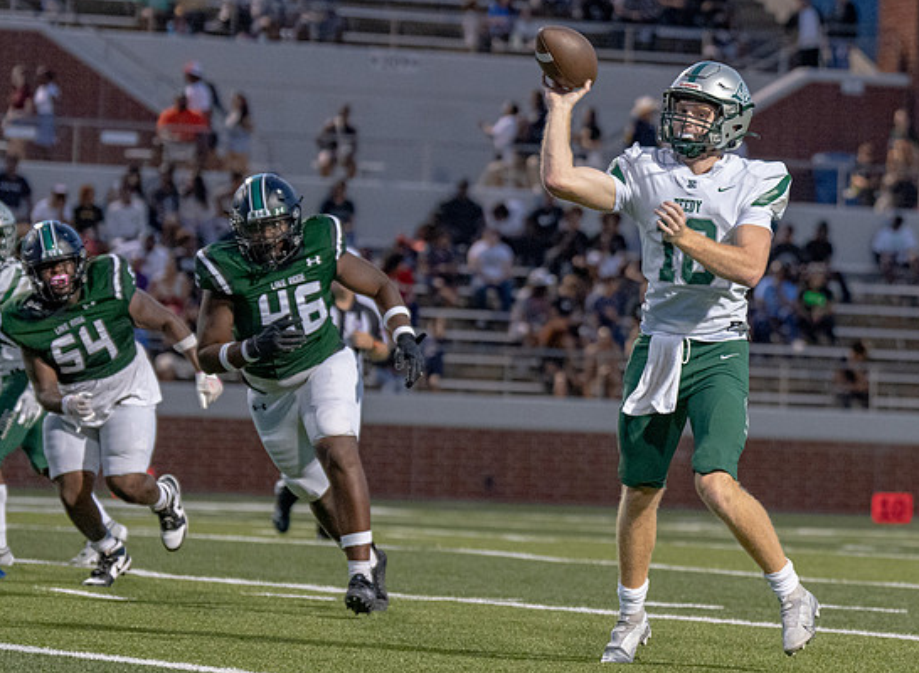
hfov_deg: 8.9
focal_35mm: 225
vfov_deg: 6.5
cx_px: 684
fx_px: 5924
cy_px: 342
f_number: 2.8
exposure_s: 1/1250
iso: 3200
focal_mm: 116
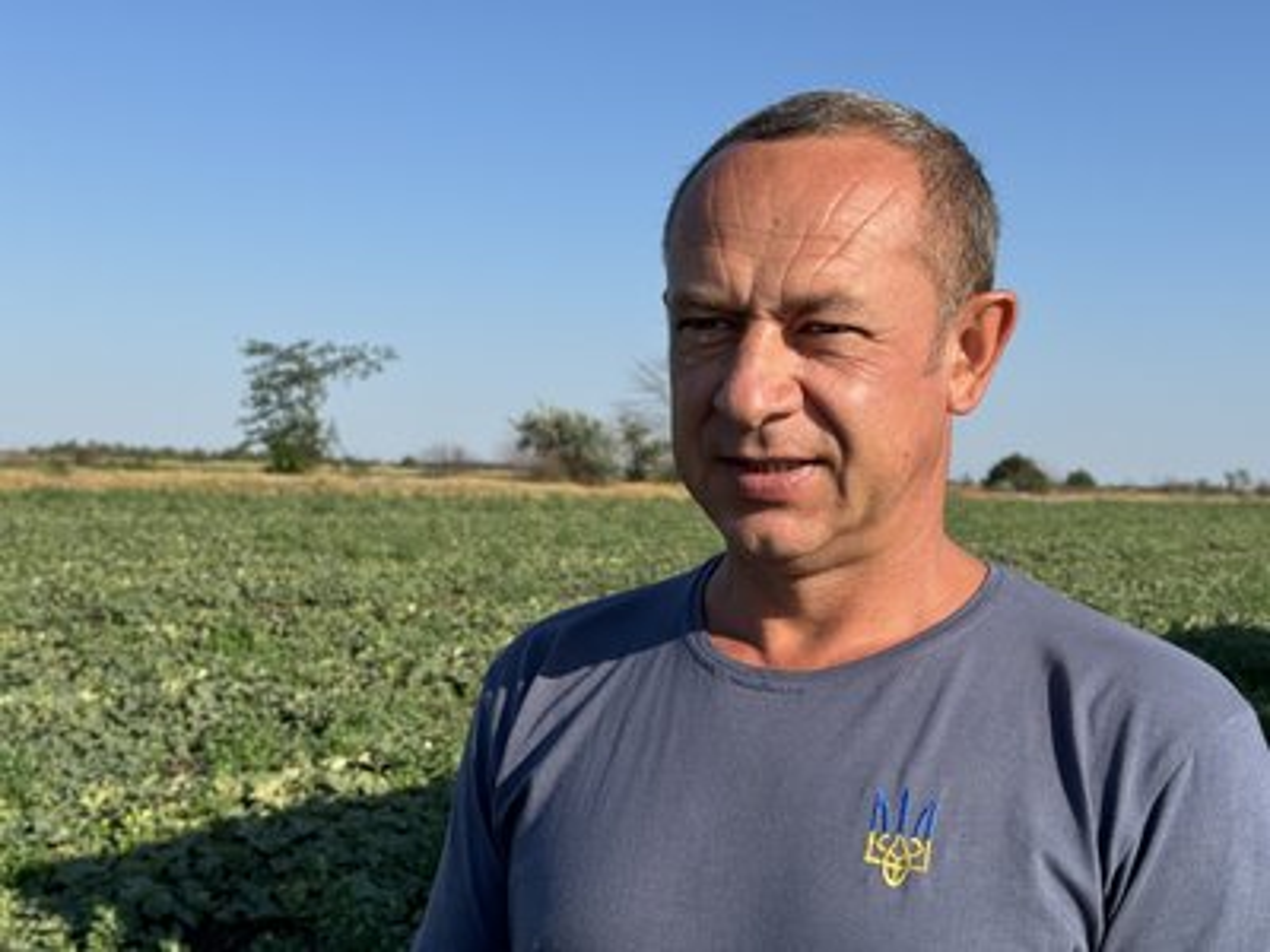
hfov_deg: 39.7
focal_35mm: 48
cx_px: 635
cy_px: 476
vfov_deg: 30.3
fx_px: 1761
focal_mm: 6.86
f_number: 1.78
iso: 64
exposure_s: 1/3817
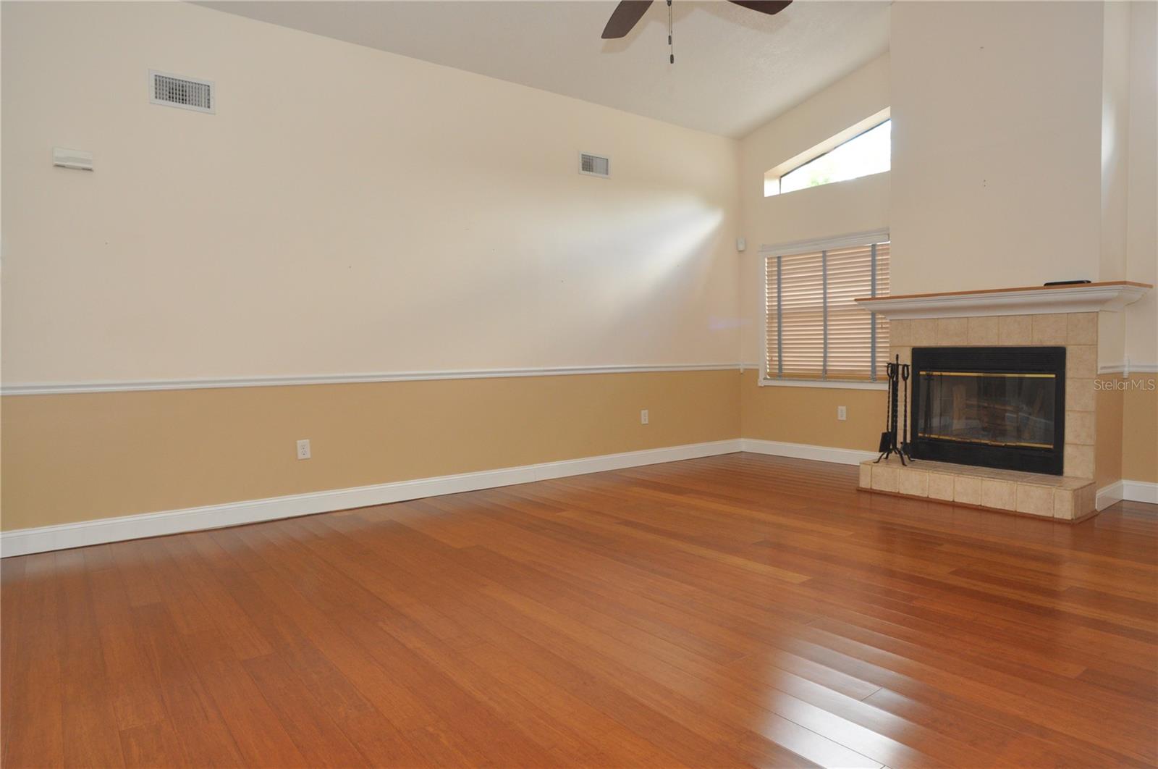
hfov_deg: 81.3
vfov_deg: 59.3
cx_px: 579
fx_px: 675
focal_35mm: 21
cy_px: 384
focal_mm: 14
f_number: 4
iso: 720
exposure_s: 1/60
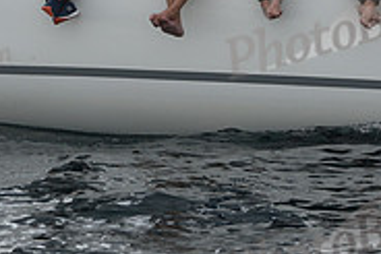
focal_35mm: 246
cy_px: -53
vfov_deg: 5.6
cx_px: 120
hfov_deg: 8.4
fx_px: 2605
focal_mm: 78
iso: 250
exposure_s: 1/800
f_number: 5
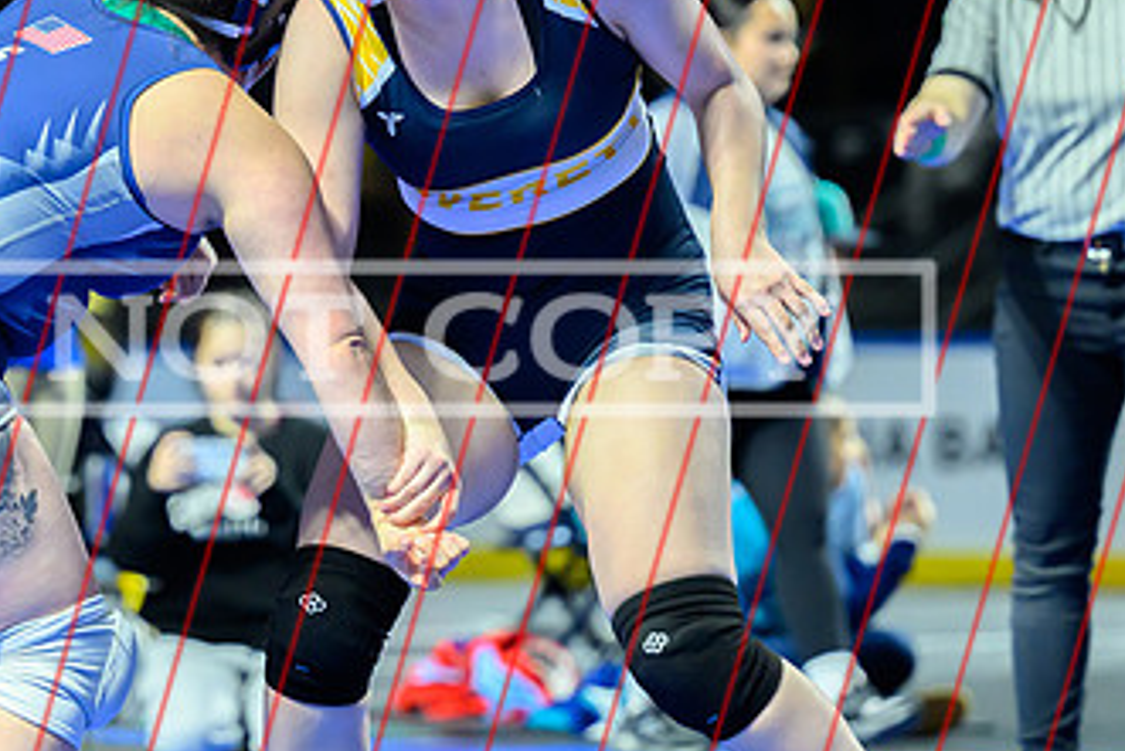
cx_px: 334
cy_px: 307
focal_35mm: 247
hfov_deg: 8.3
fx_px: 7722
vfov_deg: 5.6
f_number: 2.8
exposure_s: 1/640
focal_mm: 130
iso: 4000
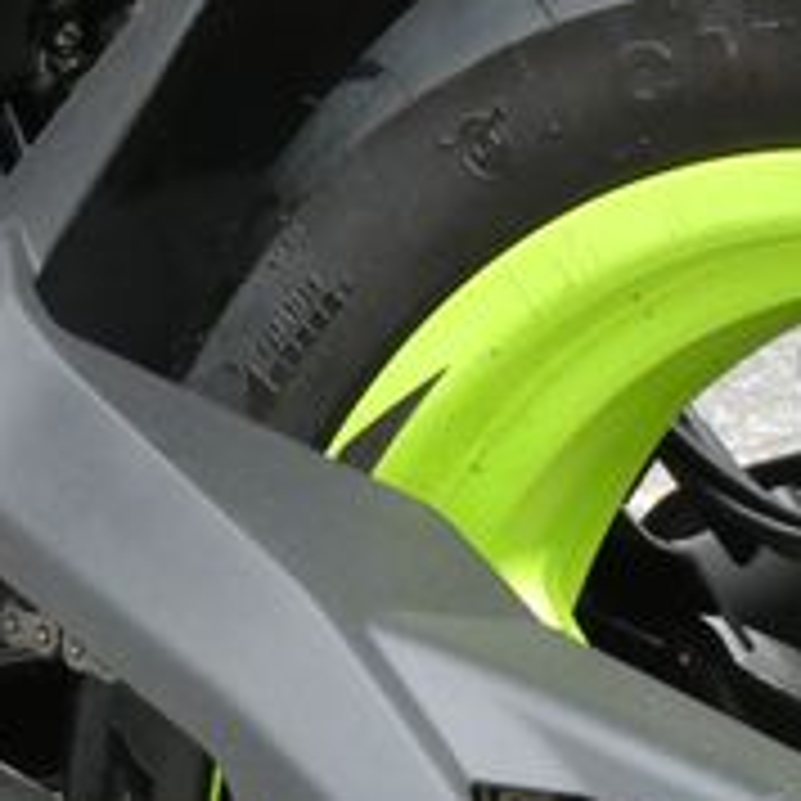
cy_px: 432
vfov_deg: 9.0
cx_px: -230
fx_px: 5079
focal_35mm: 194
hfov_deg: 8.9
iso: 800
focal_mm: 10.8
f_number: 4.1
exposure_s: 1/1000
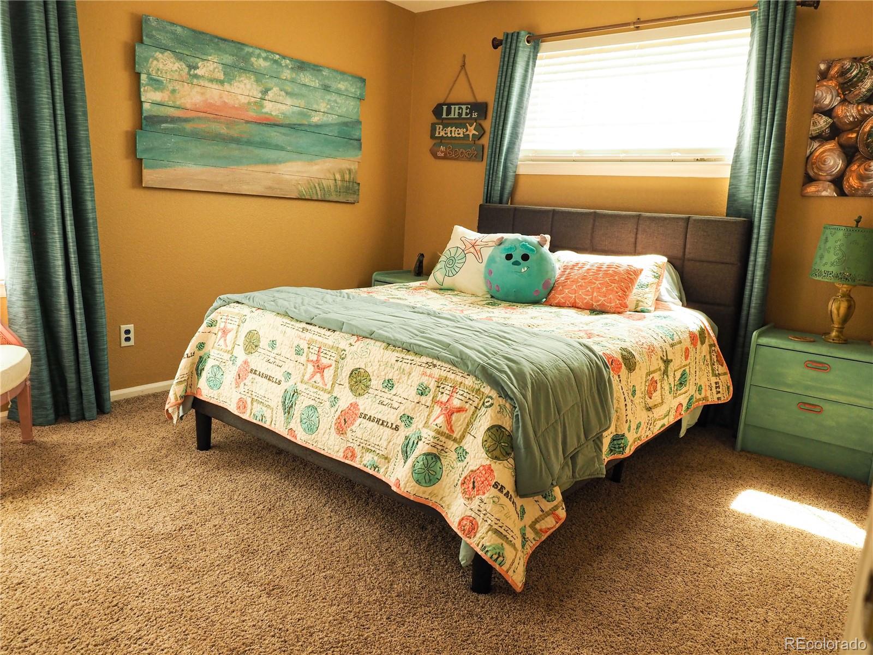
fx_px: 605
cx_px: 436
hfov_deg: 71.6
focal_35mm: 24
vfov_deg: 56.8
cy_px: 328
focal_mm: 12
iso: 640
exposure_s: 1/60
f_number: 5
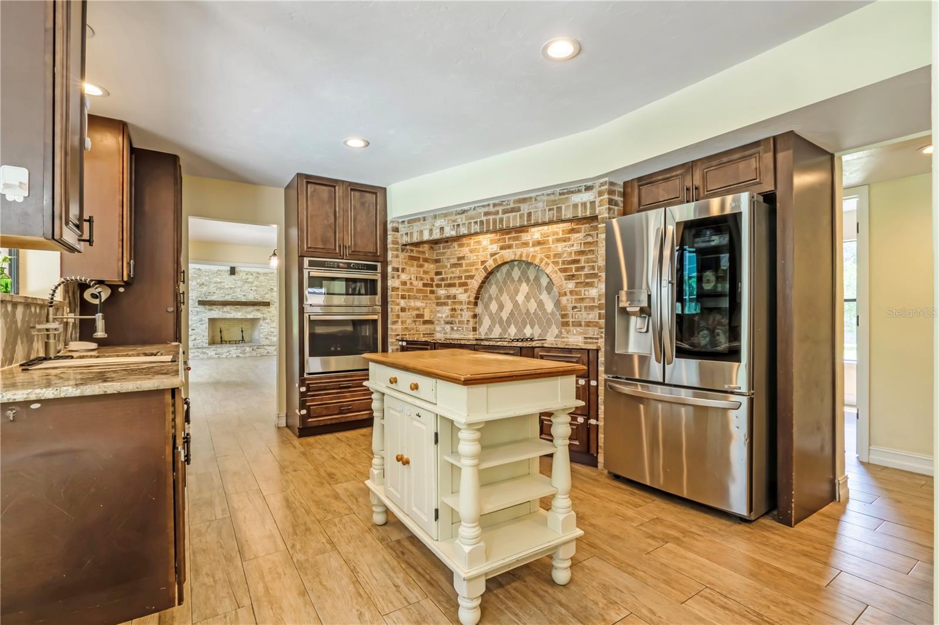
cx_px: 470
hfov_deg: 95.0
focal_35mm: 16
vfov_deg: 72.0
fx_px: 430
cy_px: 312
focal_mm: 11
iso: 250
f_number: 9
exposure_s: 1/125
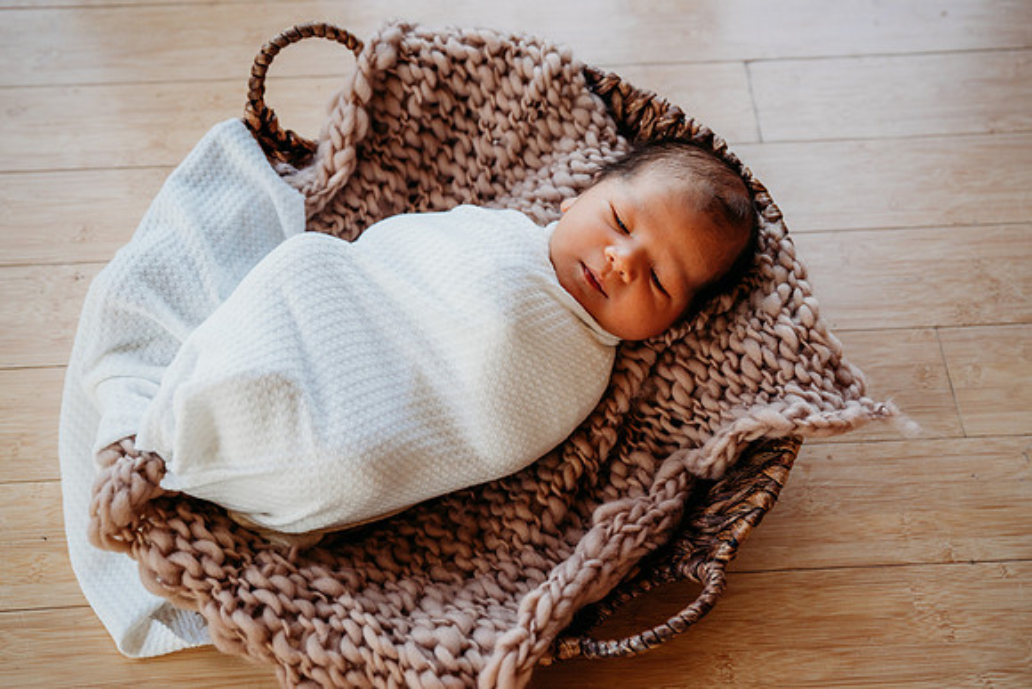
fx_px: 1319
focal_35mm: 46
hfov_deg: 42.7
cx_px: 516
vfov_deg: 29.2
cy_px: 315
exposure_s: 1/250
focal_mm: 40
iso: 500
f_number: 3.5
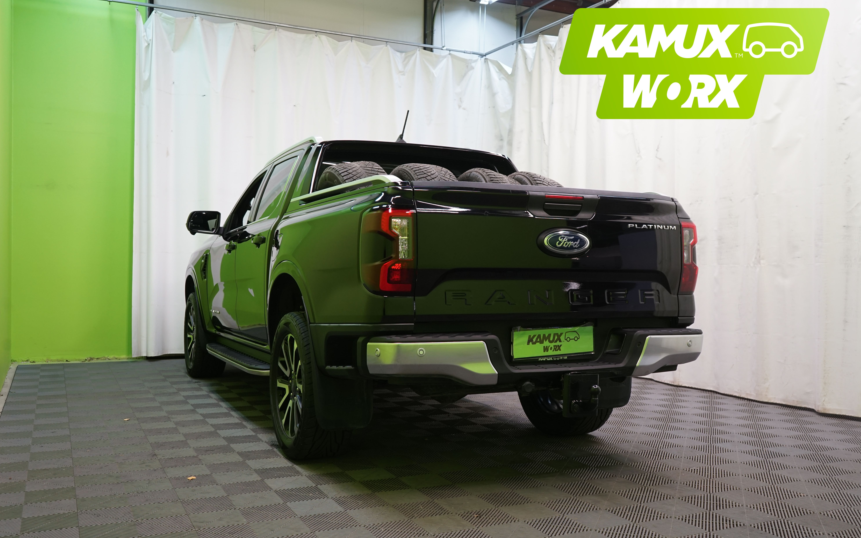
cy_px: 267
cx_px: 433
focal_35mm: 33
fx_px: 774
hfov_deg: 58.1
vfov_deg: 38.3
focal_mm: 32
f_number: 5.6
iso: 640
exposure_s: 1/50
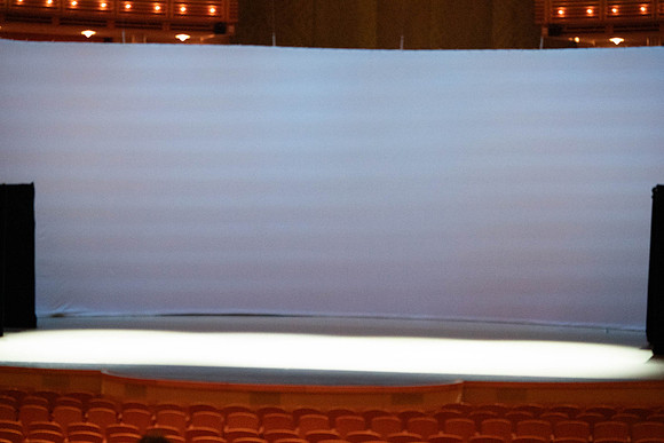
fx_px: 1845
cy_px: 222
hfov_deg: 20.4
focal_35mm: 100
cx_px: 332
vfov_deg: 13.7
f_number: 5.6
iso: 20000
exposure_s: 1/320
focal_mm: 100
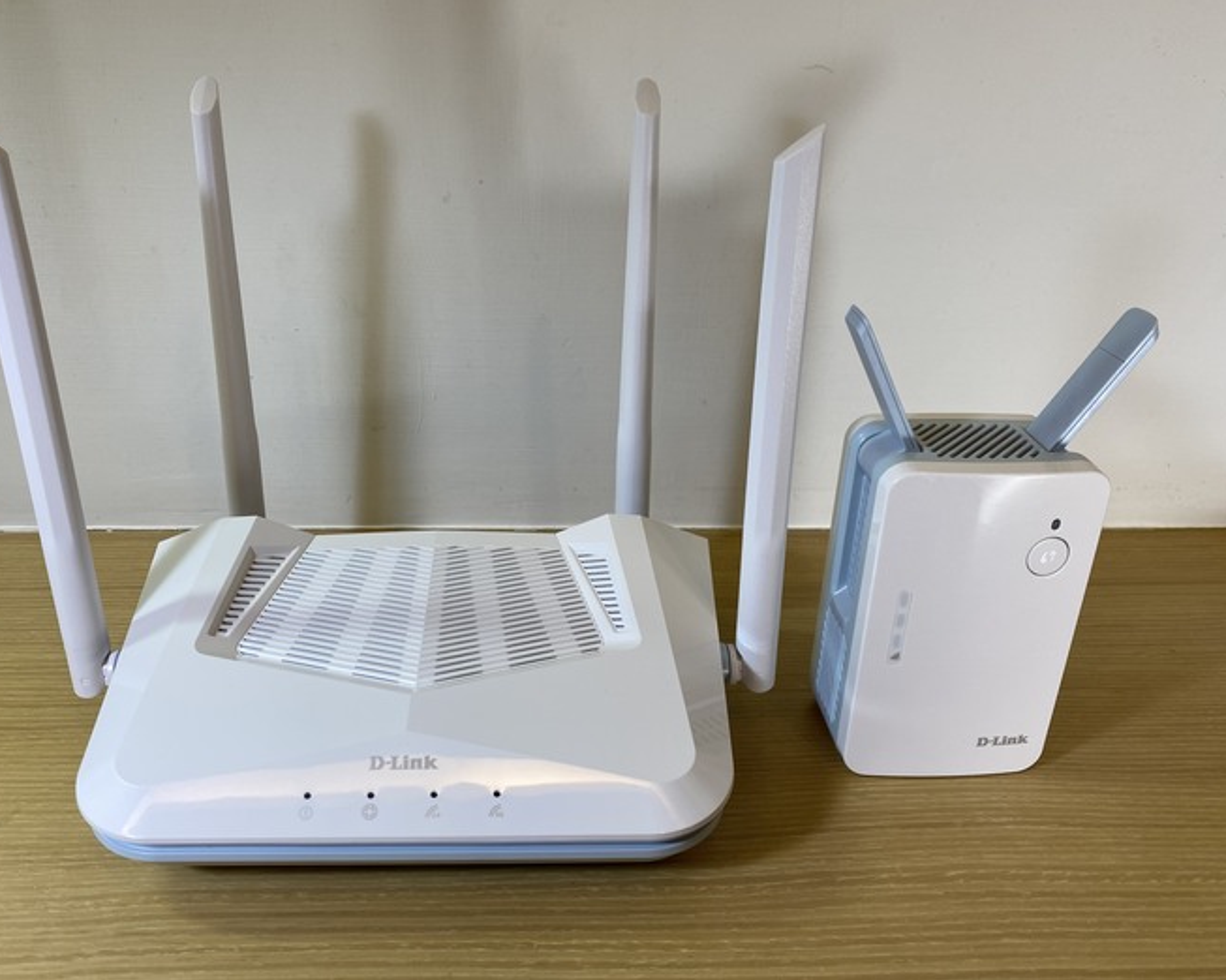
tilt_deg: -24.8
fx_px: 1016
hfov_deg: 62.1
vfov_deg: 51.5
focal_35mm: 28
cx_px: 559
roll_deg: -1.2
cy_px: 475
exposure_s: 1/100
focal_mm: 4.25
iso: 50
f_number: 1.8
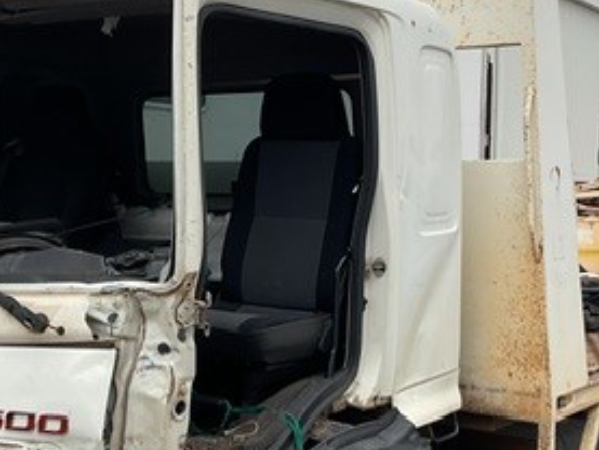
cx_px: 303
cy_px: 331
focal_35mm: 67
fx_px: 1160
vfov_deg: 21.8
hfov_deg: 29.0
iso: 16
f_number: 1.8
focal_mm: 3
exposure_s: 1/1055
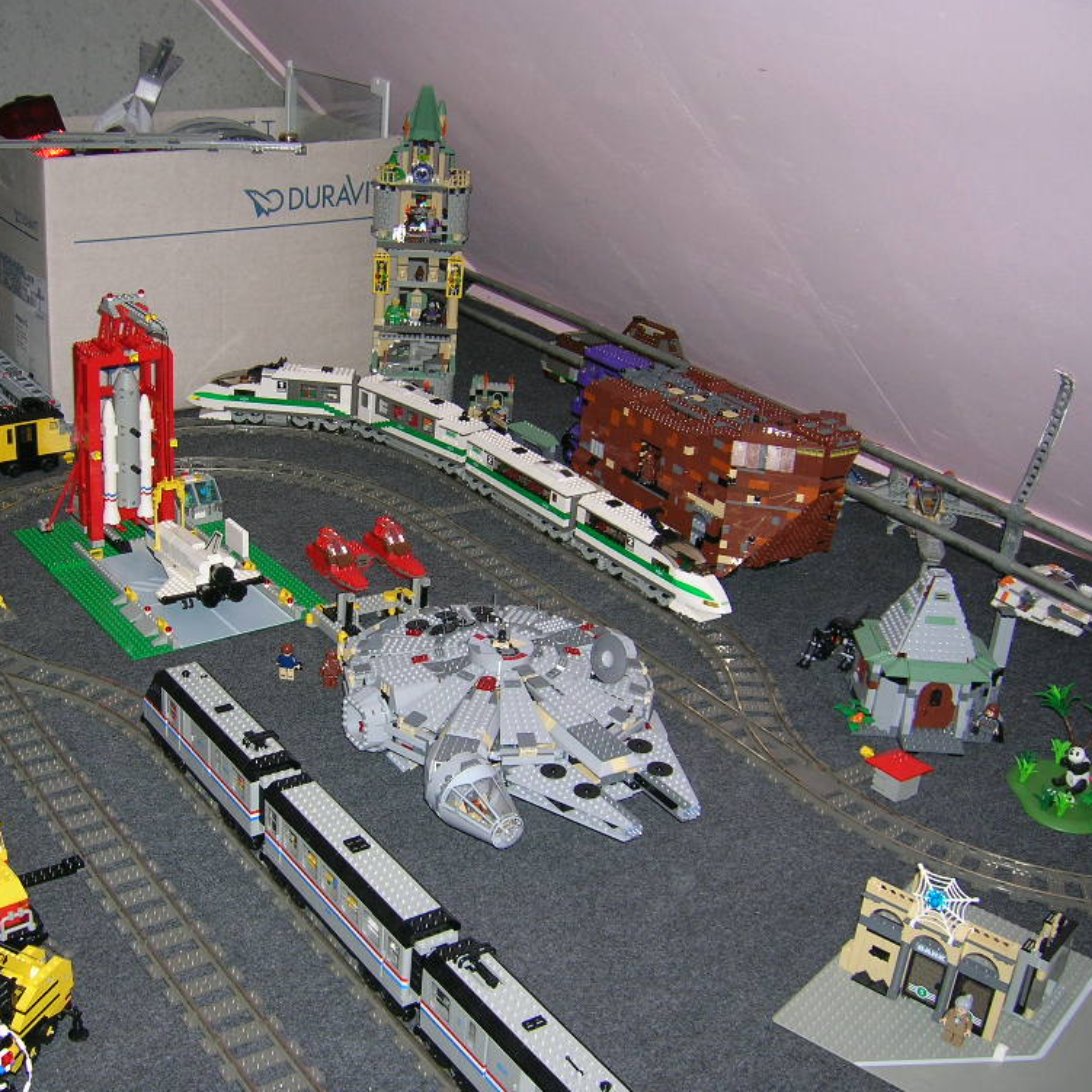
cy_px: 557
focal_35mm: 41
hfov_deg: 40.7
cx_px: 413
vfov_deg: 40.9
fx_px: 1463
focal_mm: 5.7
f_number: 2.9
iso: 69
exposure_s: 1/60.1
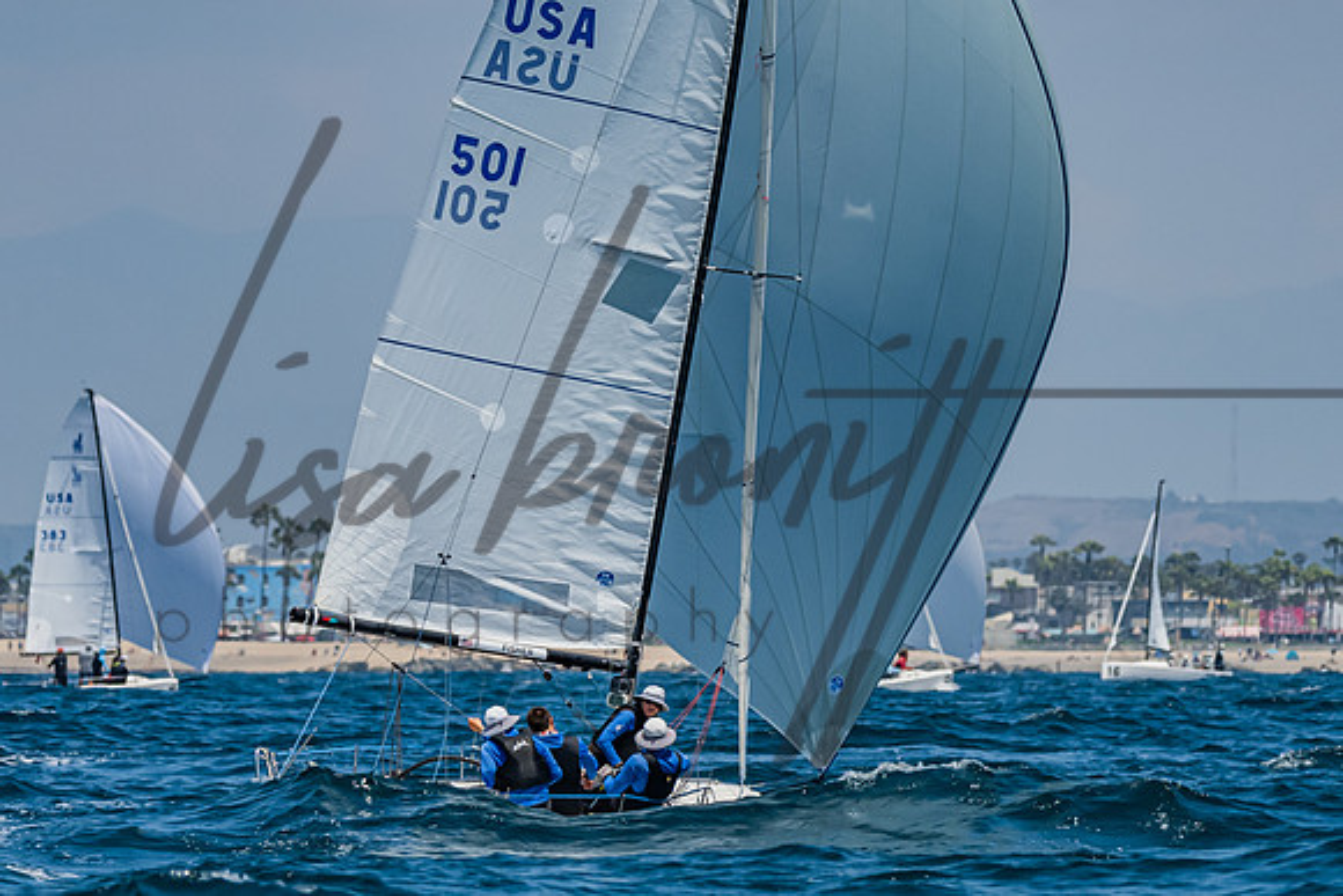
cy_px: 664
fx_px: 16657
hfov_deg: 4.6
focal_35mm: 446
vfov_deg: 3.1
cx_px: 709
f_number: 6.3
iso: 400
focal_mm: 210
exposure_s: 1/2500
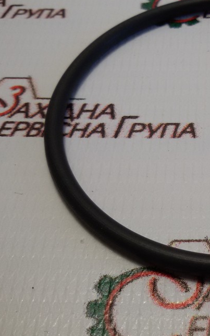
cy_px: 164
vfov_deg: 39.6
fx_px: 467
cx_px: 225
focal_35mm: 51
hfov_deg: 23.9
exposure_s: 1/120
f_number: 2.4
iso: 50
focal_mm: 2.93
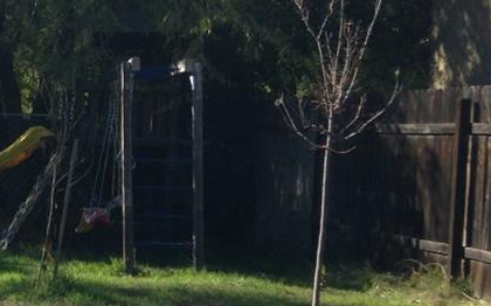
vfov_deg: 10.5
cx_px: -338
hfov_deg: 14.9
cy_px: 168
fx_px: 1672
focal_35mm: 125
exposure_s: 1/889
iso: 50
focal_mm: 4.12
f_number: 2.4
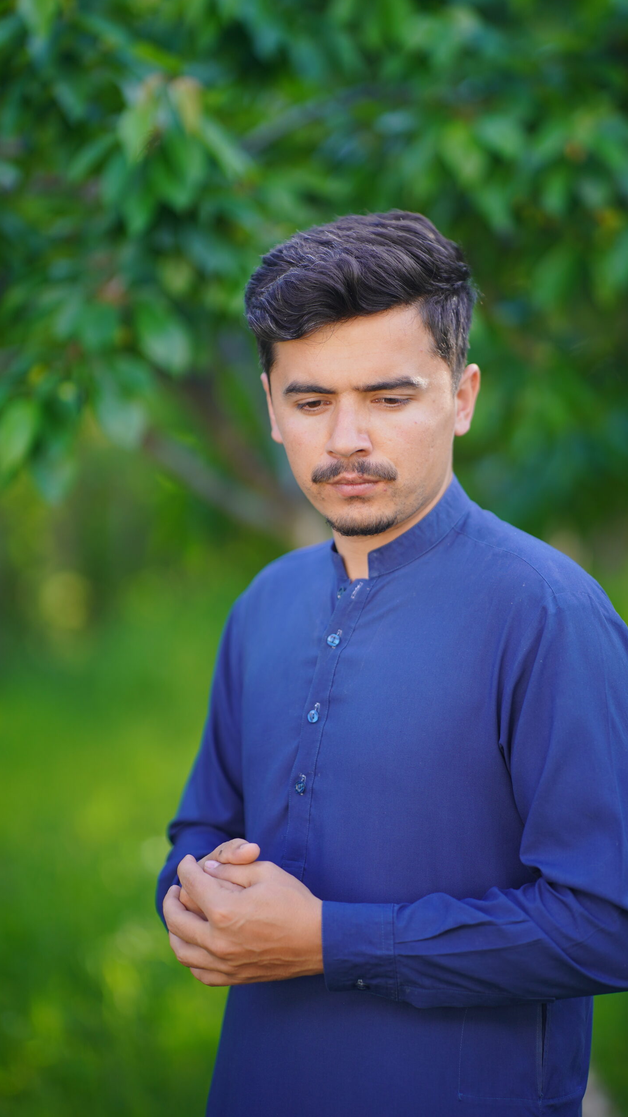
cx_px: 367
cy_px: 554
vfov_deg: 54.0
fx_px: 1095
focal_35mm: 37
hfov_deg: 31.9
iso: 100
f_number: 1.4
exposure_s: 1/640
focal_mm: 35
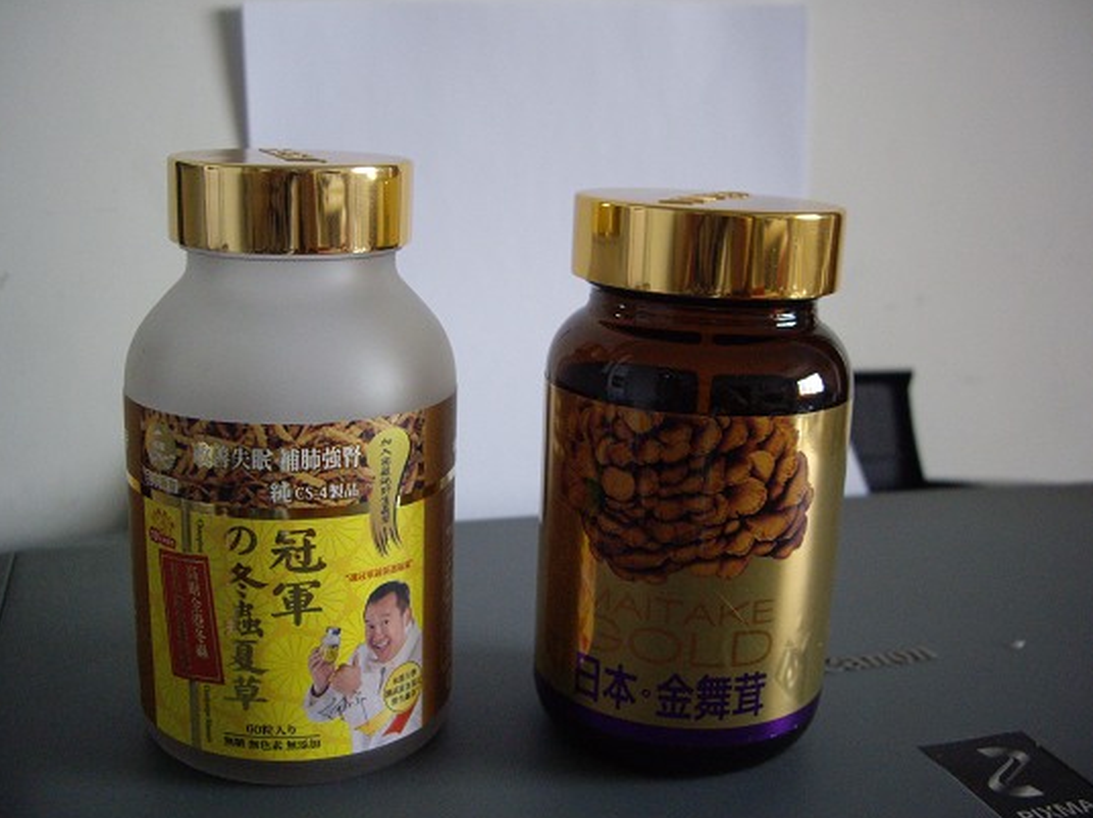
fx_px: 1230
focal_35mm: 39
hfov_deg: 47.9
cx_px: 542
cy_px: 408
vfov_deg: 36.8
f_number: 2.8
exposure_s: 1/60
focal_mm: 7.9
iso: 400
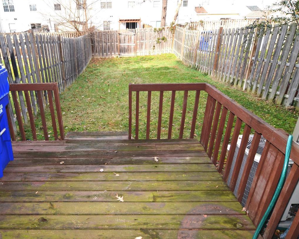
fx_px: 212
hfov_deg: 69.5
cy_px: 127
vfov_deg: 58.7
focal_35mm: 24
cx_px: 117
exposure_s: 1/125
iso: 140
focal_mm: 12
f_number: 5.6
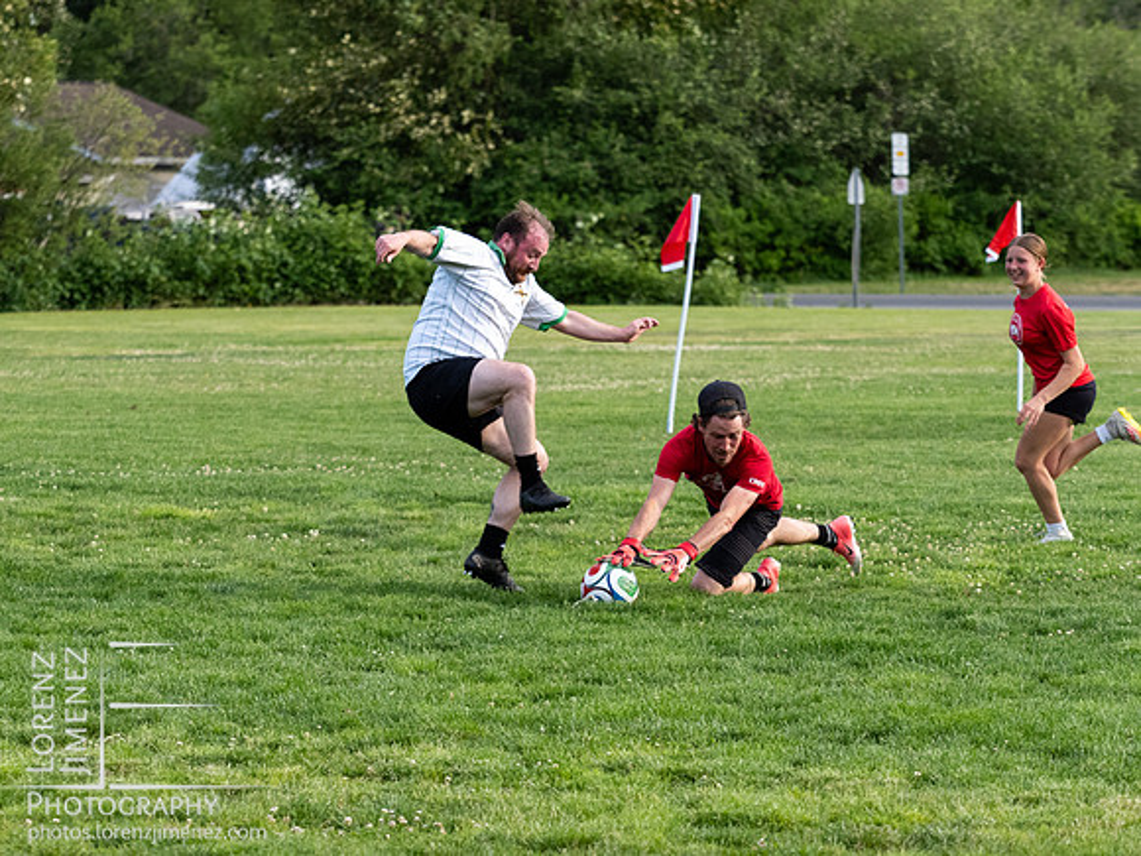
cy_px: 493
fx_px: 7219
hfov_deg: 9.0
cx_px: 483
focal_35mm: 219
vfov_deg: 6.8
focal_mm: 95
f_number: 4.5
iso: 800
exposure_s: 1/1250
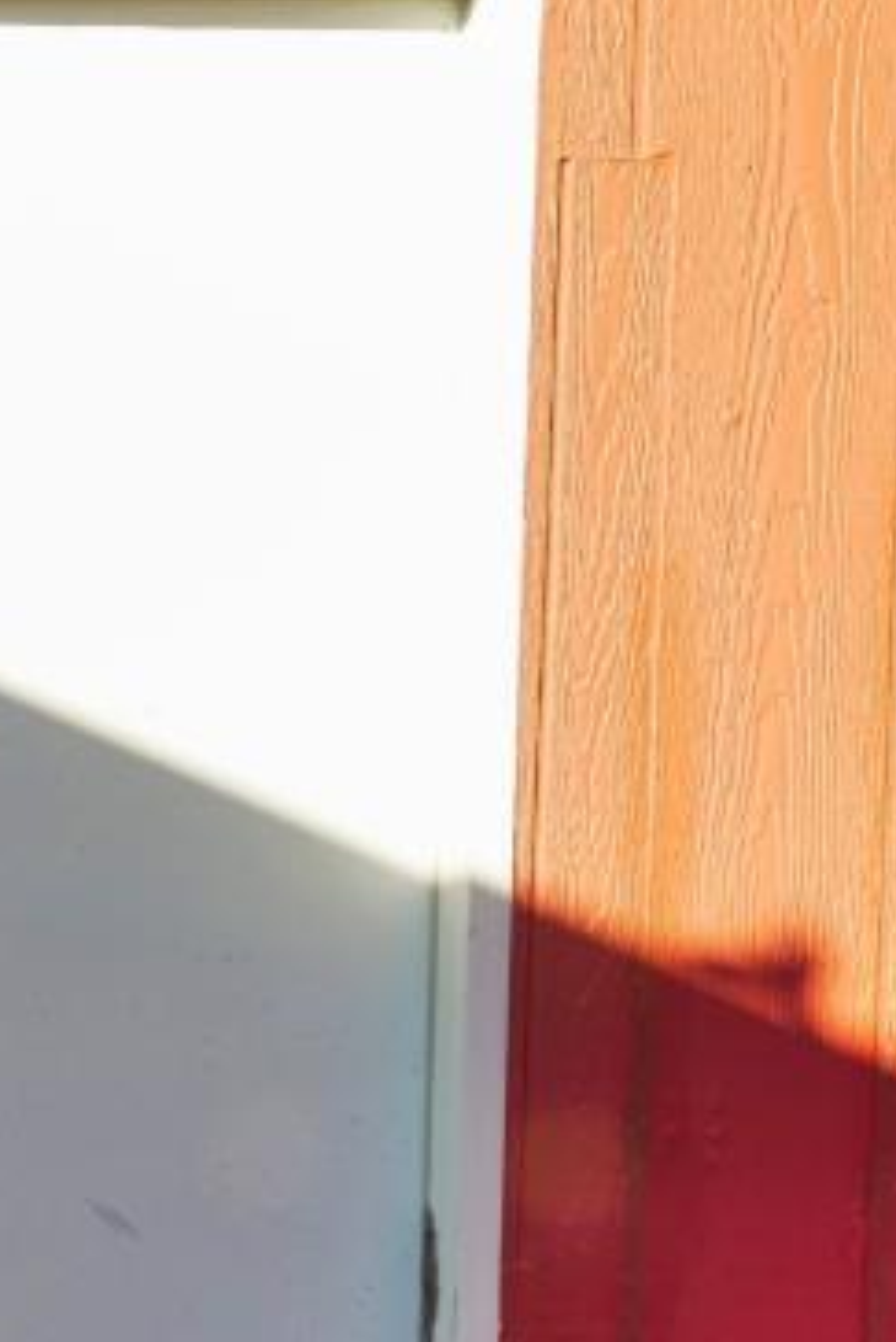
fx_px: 2238
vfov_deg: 32.1
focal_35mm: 60
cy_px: 1148
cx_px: -336
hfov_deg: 20.3
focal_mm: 7
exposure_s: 1/250
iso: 250
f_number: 6.3
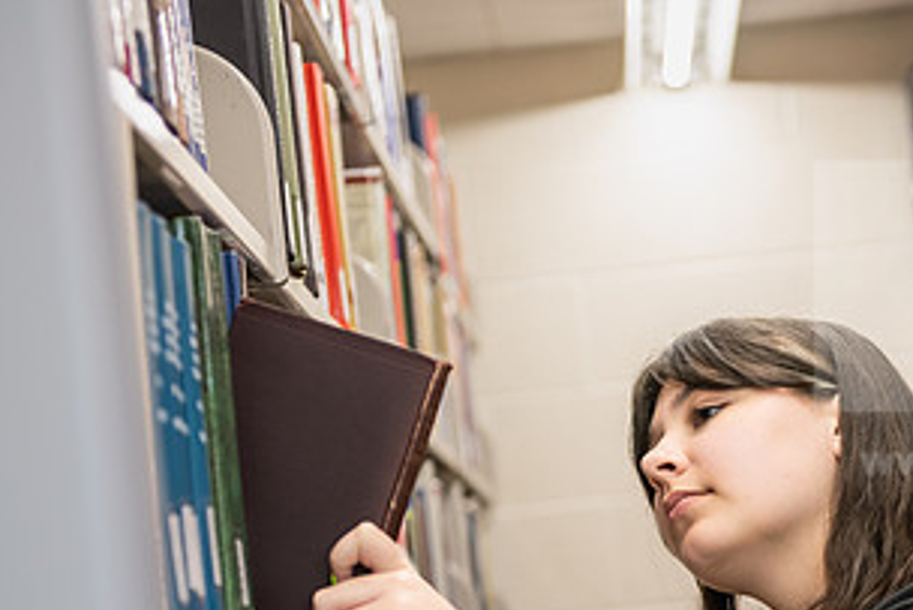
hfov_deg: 19.3
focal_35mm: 105
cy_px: 524
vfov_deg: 13.0
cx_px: 724
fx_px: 2664
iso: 1000
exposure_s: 1/200
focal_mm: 55
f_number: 2.8
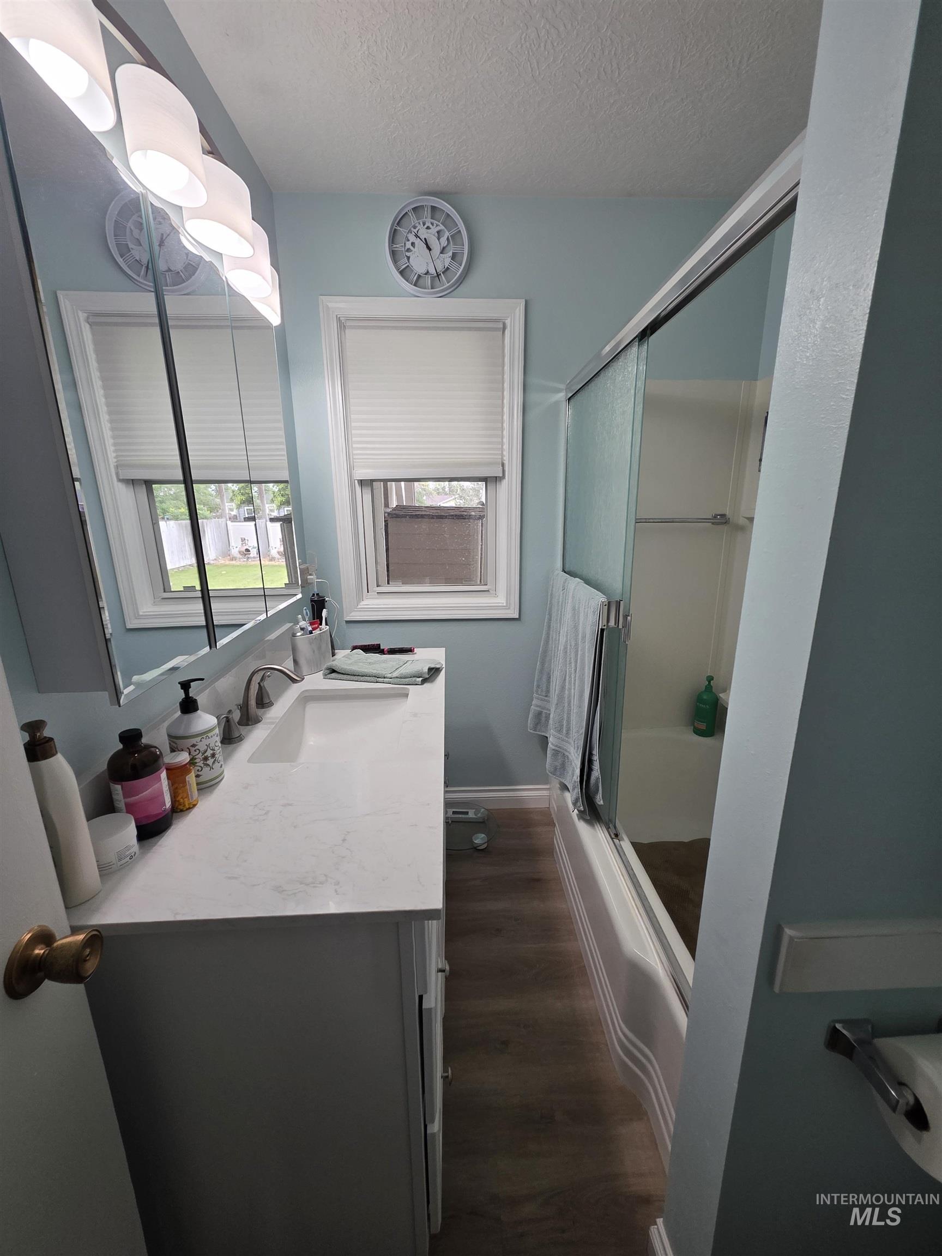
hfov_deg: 89.9
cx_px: 471
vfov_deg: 106.2
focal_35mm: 13
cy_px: 628
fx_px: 472
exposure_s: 1/120
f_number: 1.9
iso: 125
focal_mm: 2.2
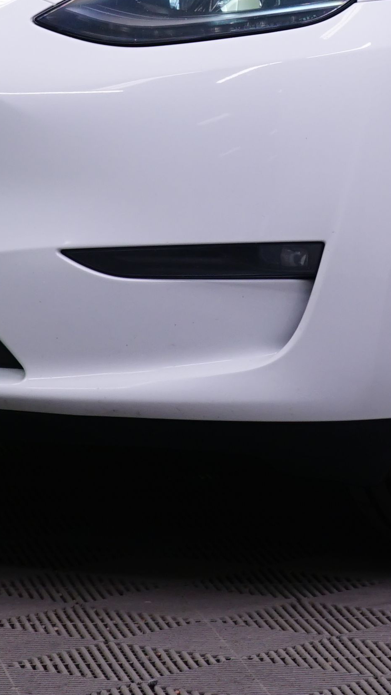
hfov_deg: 4.8
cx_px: 452
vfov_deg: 8.4
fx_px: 4663
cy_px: -109
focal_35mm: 253
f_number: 5.6
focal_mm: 67
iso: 400
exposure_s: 1/20
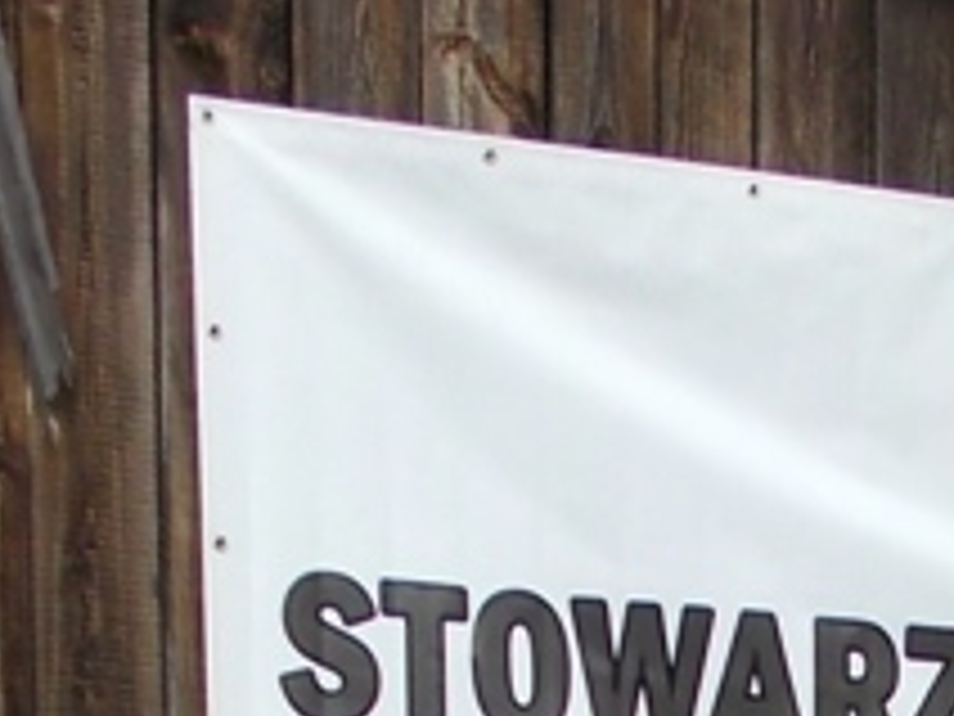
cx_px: 1026
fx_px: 3721
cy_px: 1702
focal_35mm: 135
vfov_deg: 9.7
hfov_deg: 14.3
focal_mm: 4
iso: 80
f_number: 2.7
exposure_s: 1/400
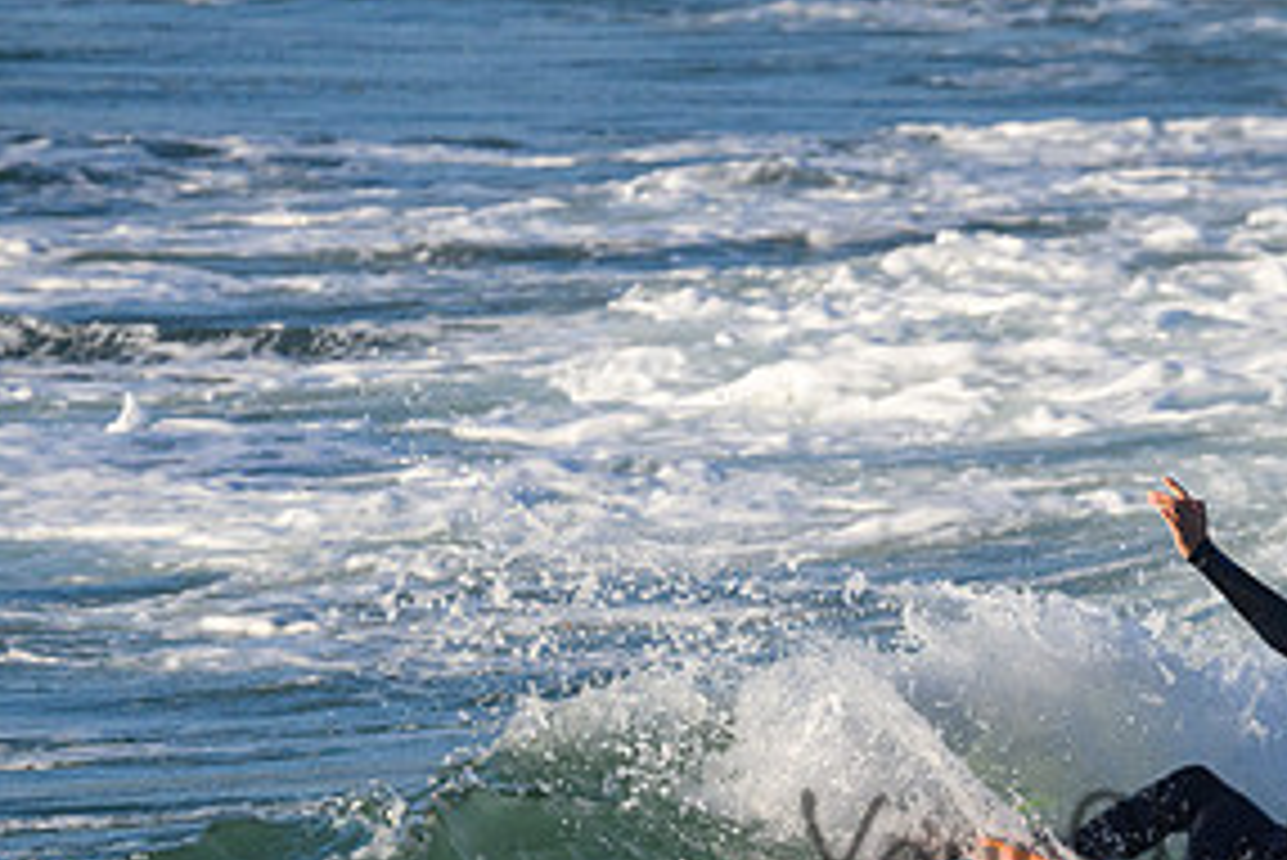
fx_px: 38449
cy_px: 822
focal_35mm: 1075
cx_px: 1264
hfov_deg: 1.9
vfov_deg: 1.3
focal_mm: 530
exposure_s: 1/2000
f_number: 11
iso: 1800
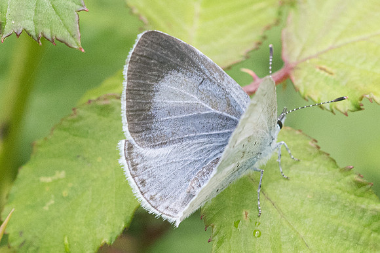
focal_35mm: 637
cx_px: 190
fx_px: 6723
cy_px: 120
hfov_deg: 3.2
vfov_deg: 2.2
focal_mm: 150
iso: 800
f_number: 9
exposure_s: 1/500
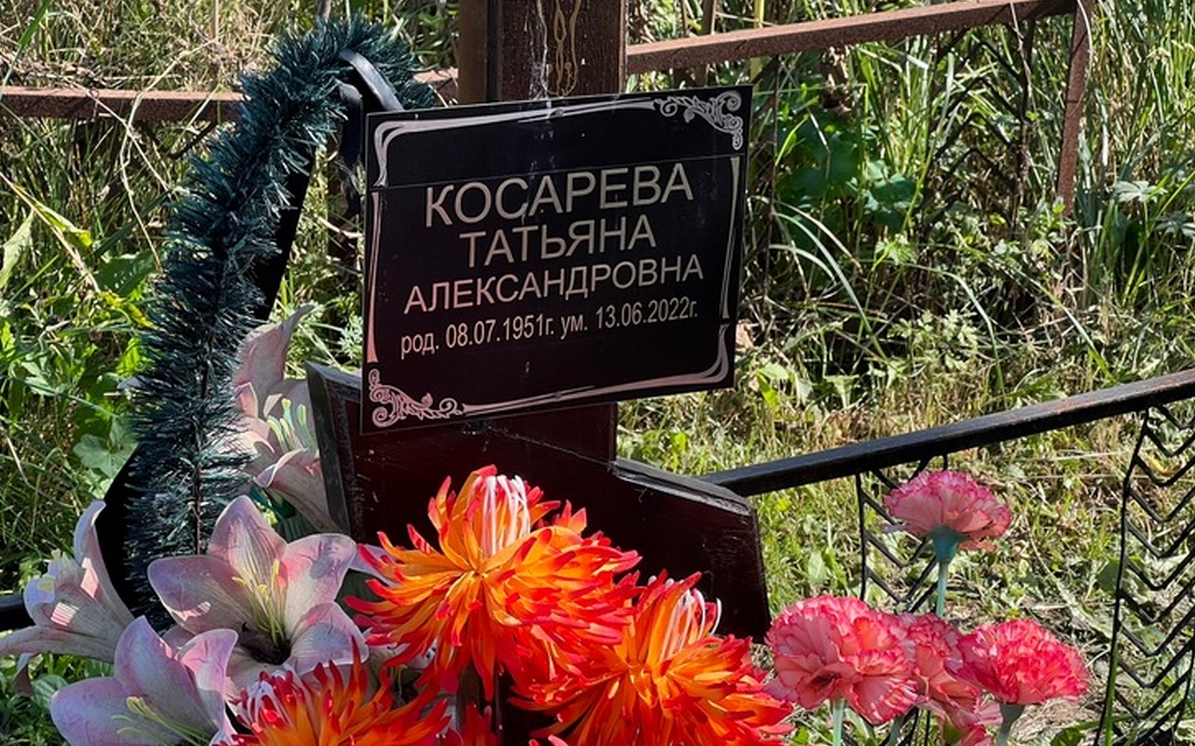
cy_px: 270
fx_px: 2930
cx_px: 571
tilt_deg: -22.8
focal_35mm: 90
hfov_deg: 23.1
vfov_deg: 14.5
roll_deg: -0.4
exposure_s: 1/161
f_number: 2.8
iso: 32
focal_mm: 9
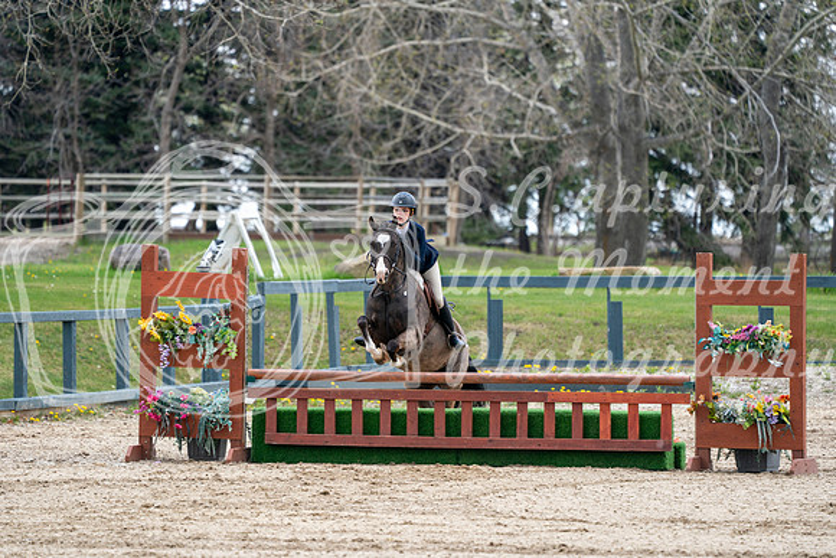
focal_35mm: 327
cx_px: 418
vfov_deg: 4.2
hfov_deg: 6.3
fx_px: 7595
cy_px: 279
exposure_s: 1/400
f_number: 5.6
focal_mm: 327
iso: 400
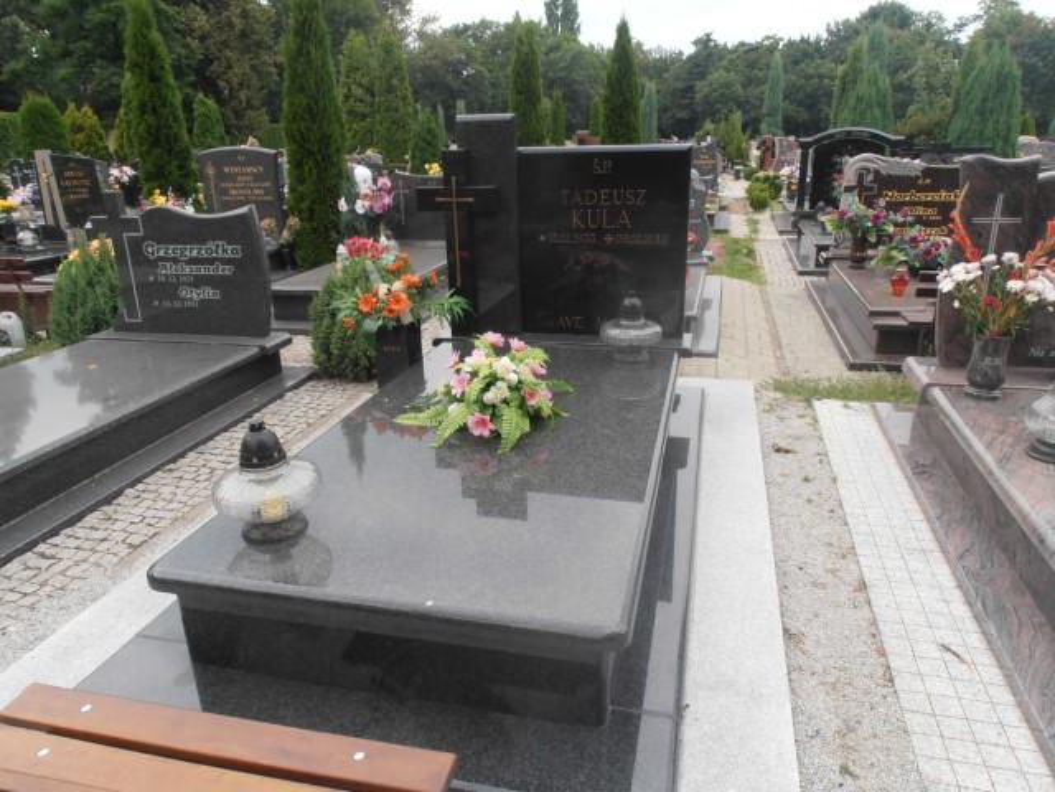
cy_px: 396
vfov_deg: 56.8
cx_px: 528
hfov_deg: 71.6
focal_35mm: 24
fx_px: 731
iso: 80
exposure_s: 1/80
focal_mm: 4.2
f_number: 7.9
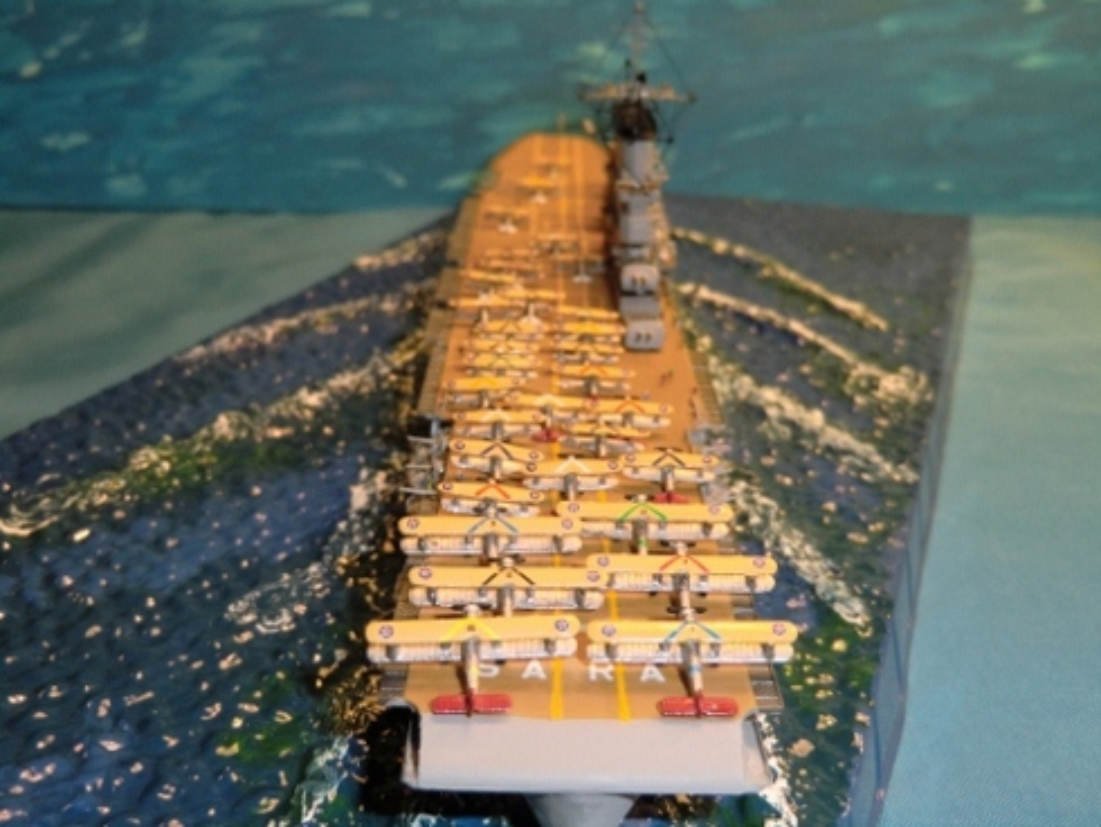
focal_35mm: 40
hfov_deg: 46.8
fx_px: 1273
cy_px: 414
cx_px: 550
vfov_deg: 36.0
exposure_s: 1/60
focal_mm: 7.1
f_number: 3.8
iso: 250
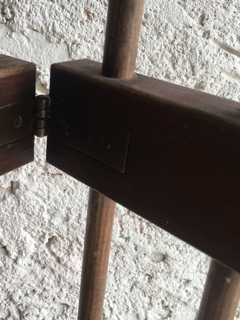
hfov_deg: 33.0
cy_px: 152
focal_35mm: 43
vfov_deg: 43.8
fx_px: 398
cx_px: 63
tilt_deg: -26.4
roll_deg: -2.1
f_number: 2.2
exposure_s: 1/100
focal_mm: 4.15
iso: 32
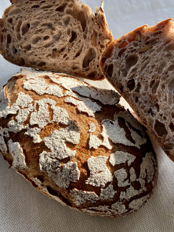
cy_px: 116
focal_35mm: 26
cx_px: 87
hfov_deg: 53.1
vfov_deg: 67.3
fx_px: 174
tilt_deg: -59.1
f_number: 1.8
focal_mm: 4.25
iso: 32
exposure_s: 1/633
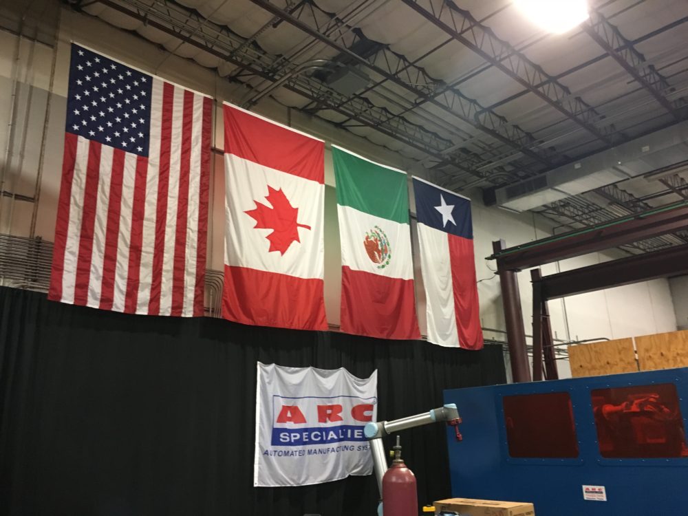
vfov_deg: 48.2
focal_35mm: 29
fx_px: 576
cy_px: 258
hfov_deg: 61.7
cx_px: 344
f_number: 2.2
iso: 200
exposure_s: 1/24
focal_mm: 4.15
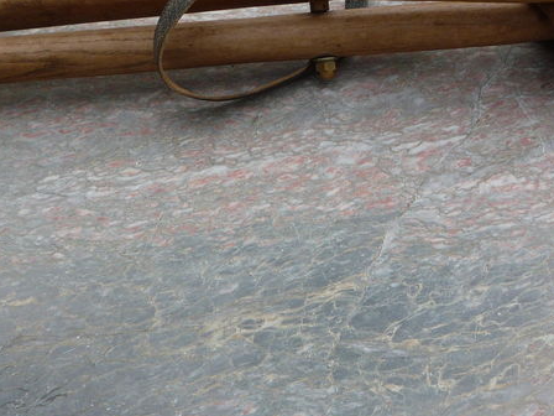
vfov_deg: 21.9
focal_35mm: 67
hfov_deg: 29.0
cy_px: 146
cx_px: 298
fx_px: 1072
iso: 100
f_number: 4
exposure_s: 1/400
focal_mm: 5.2
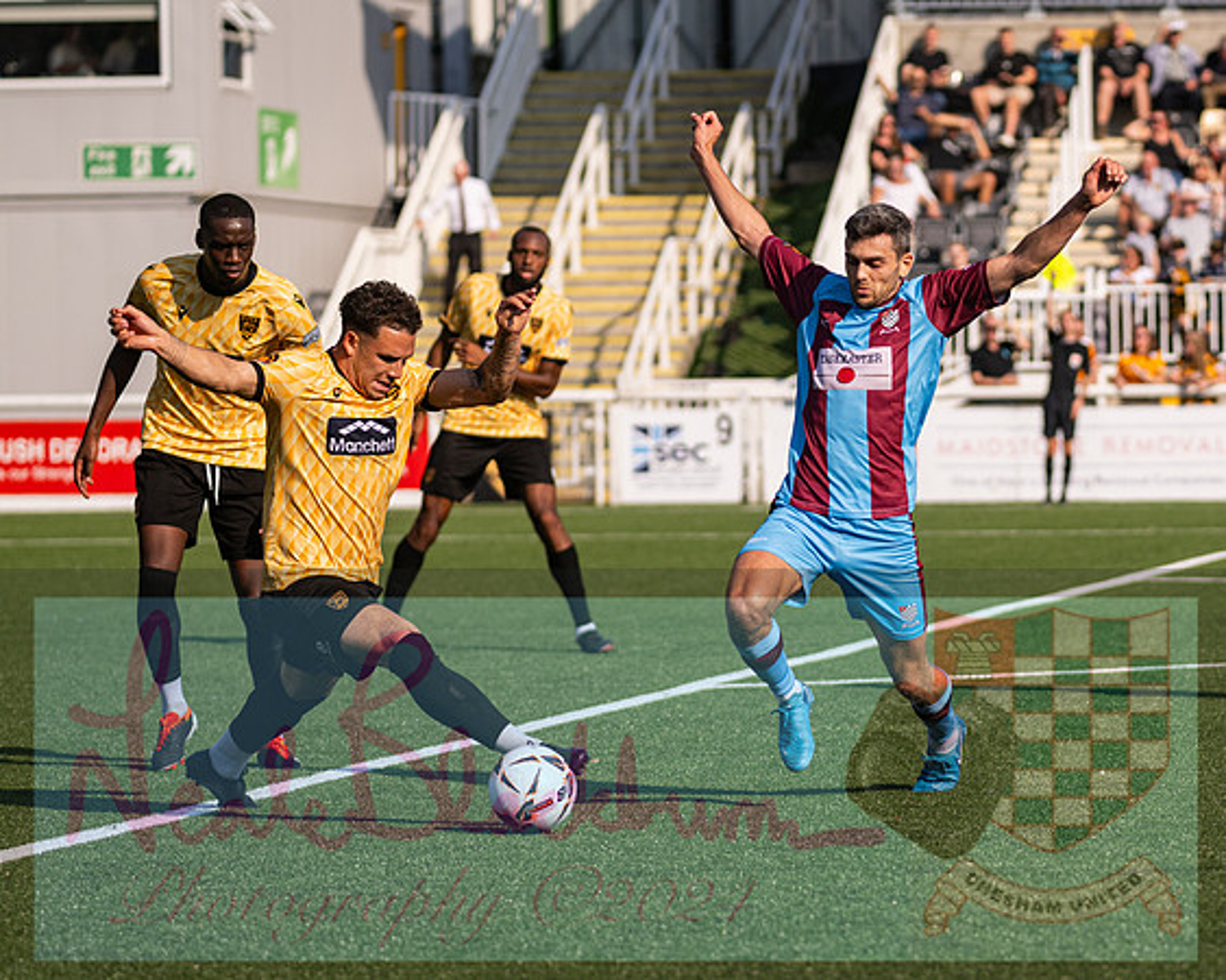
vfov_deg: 7.3
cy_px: 428
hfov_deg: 9.1
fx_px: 7671
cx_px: 1023
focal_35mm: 211
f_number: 2.8
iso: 200
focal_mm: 135
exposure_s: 1/5000
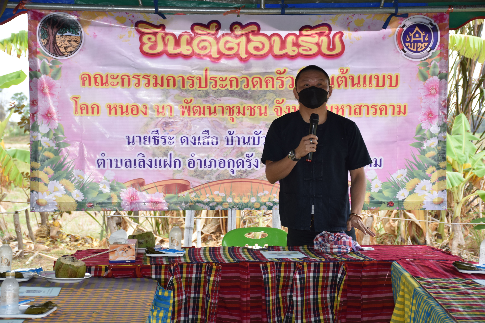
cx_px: 242
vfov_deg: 17.5
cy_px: 162
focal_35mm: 78
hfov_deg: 26.0
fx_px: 1051
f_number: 5.6
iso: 280
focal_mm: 52
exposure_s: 1/125
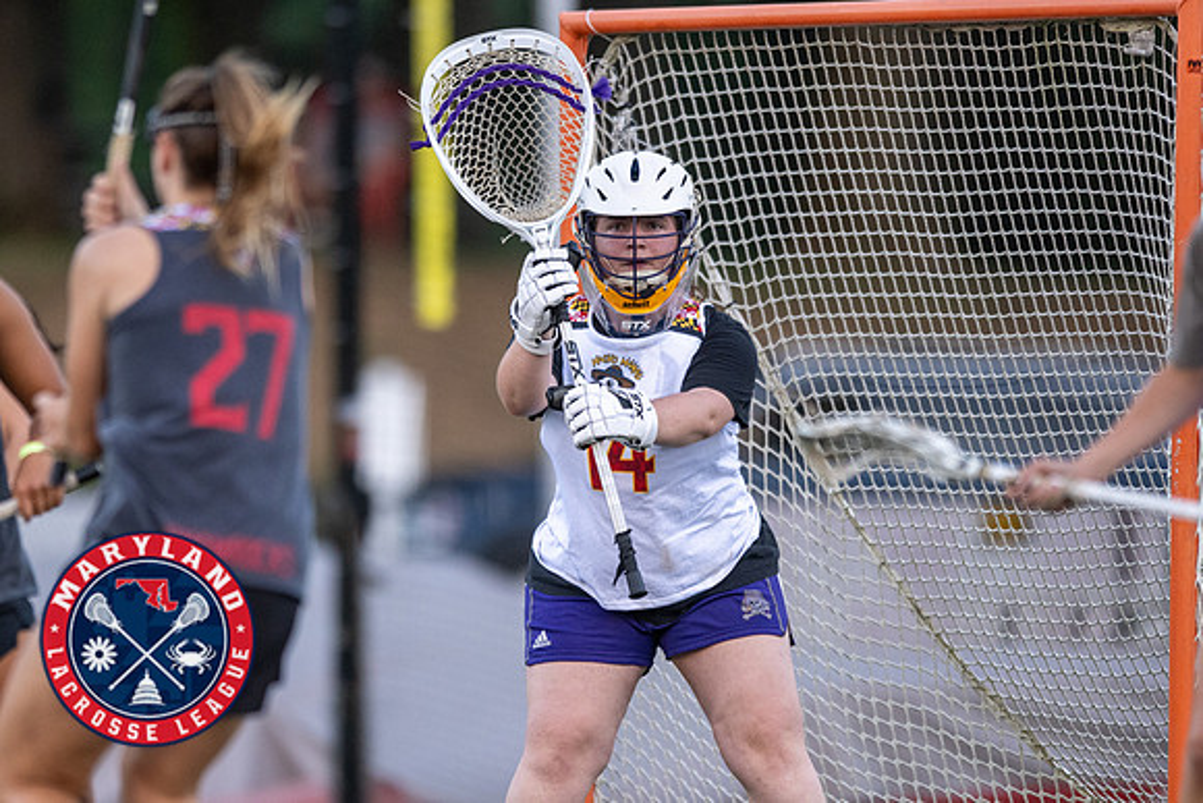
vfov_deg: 2.1
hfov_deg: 3.2
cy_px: 512
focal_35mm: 642
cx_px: 541
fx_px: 21446
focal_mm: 400
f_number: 2.8
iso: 1600
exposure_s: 1/1250
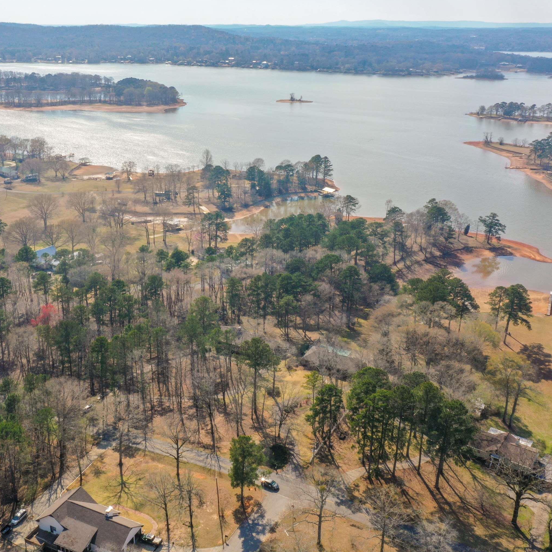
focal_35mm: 36
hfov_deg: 45.9
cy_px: 277
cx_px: 233
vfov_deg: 46.0
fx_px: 649
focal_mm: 10.26
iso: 100
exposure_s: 1/120
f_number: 11
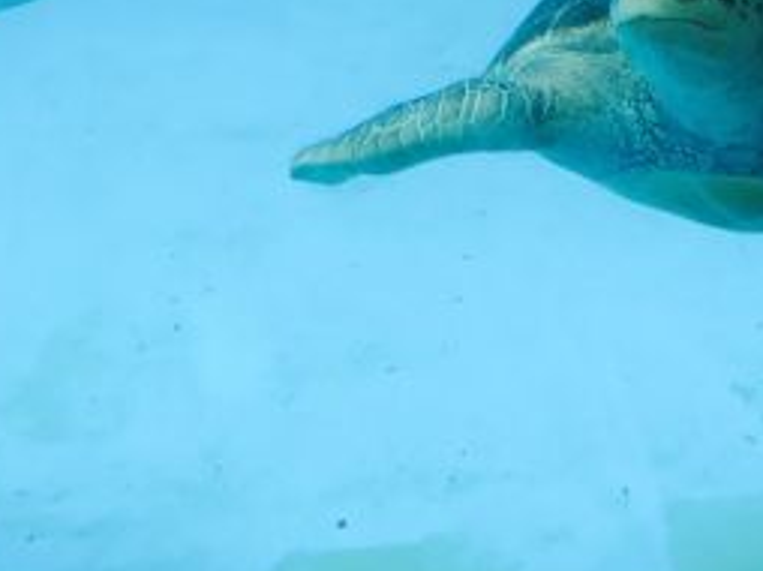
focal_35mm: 80
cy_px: -194
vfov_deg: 17.2
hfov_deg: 24.3
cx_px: 529
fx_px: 1762
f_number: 2.2
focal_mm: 4.15
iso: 32
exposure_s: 1/100
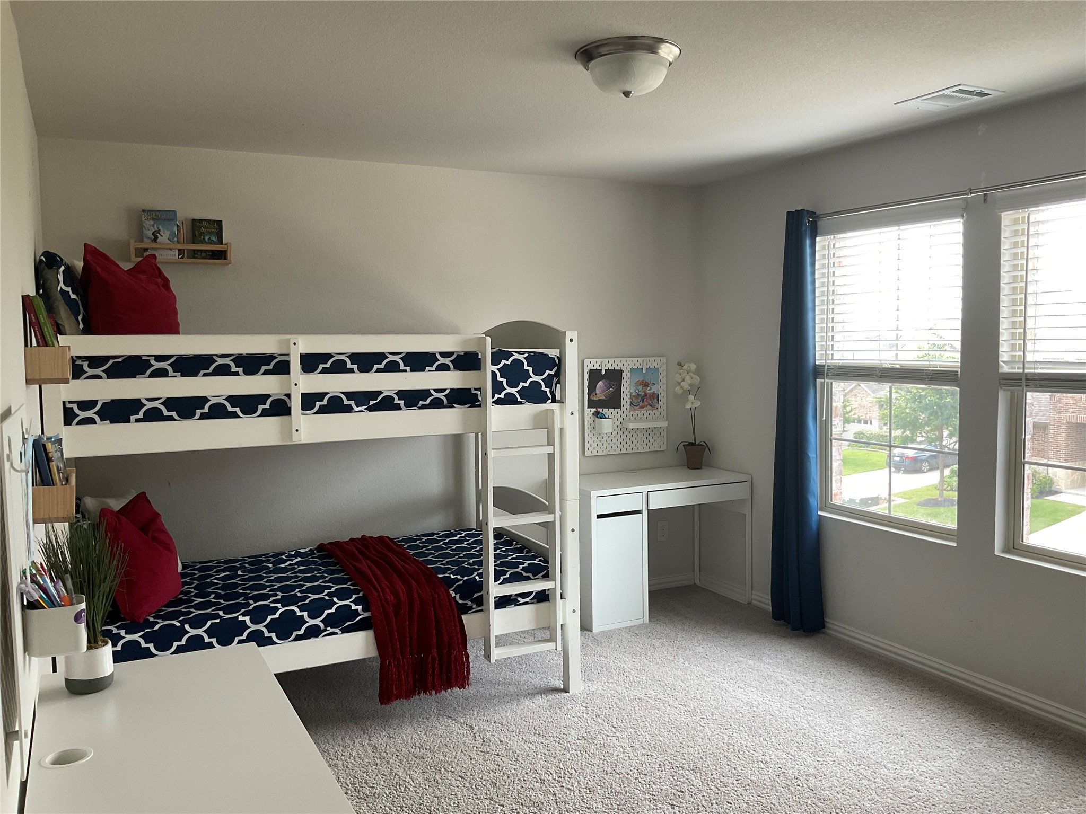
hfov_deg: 61.7
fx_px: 910
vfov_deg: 48.2
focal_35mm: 29
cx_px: 543
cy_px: 407
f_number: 1.8
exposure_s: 1/60
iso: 40
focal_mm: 3
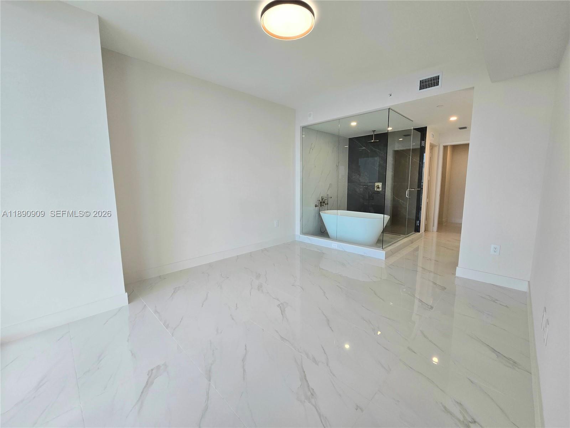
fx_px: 214
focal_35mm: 13
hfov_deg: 106.2
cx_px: 285
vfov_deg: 89.9
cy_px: 214
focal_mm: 2.2
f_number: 2.2
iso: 80
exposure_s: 1/120
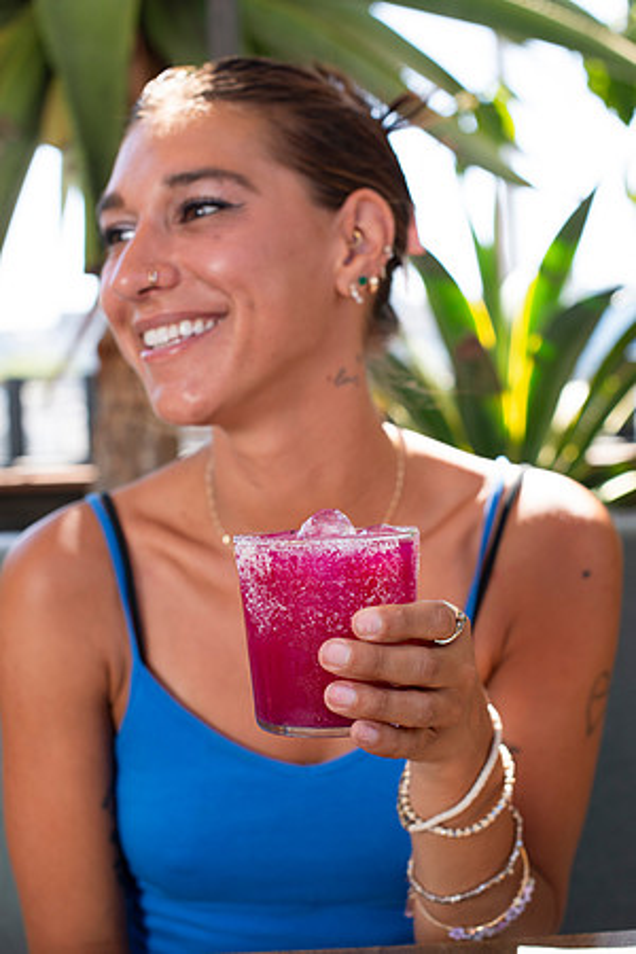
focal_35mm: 50
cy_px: 477
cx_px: 318
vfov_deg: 39.6
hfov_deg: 27.0
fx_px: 1325
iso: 200
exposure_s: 1/250
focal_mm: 50
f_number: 4
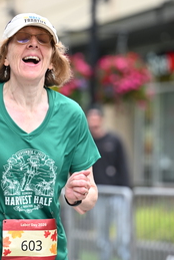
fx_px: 1754
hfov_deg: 5.7
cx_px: 26
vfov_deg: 8.5
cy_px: 139
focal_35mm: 242
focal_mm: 115
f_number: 2.8
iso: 640
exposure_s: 1/1600
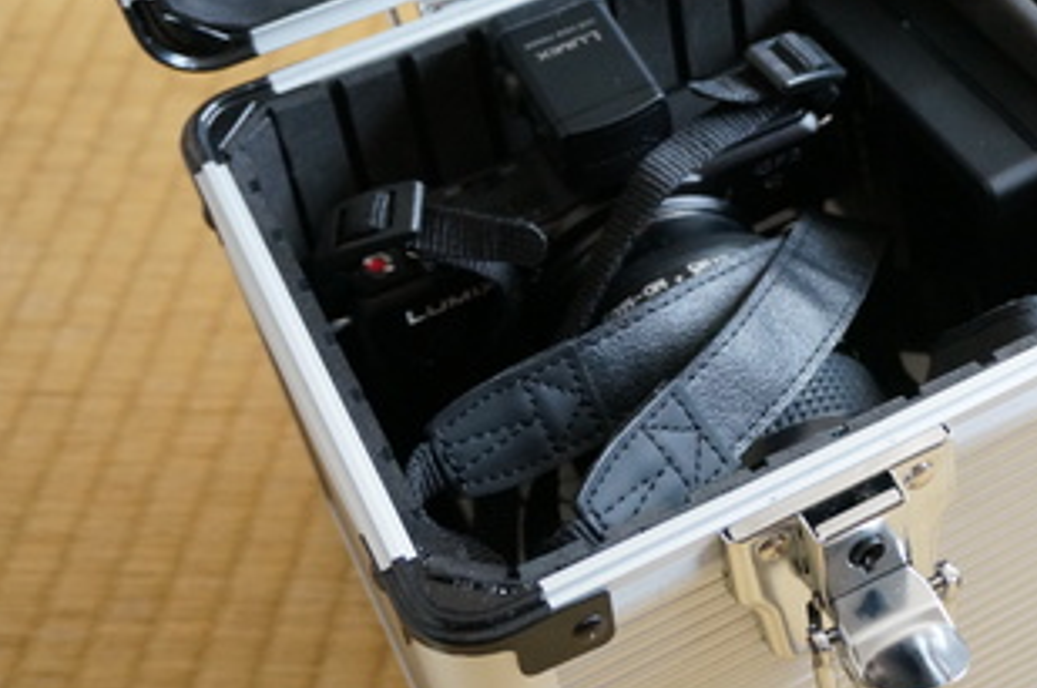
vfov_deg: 19.2
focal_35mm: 70
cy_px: 139
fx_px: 2013
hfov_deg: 27.8
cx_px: 936
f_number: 4.5
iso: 2000
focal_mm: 24
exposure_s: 1/60
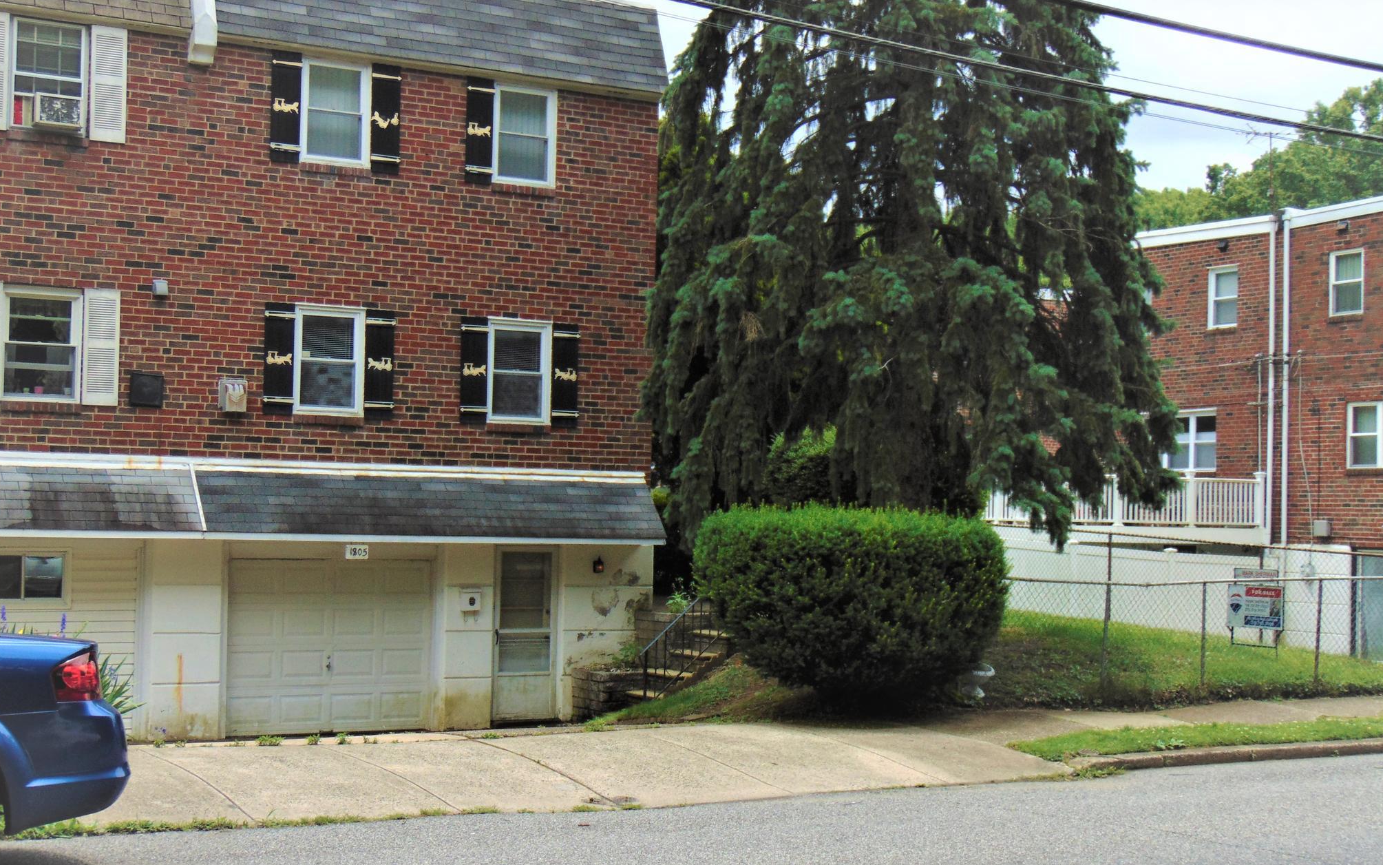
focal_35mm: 54
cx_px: 683
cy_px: 462
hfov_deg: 37.5
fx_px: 2035
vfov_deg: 24.0
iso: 80
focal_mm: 9
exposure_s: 1/800
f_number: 3.5
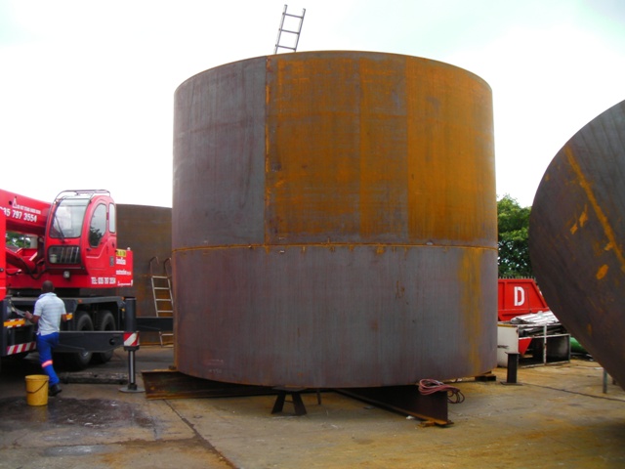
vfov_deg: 37.7
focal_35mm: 38
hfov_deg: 49.0
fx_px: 686
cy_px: 234
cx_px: 312
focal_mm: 6.3
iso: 50
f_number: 3.5
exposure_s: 1/108
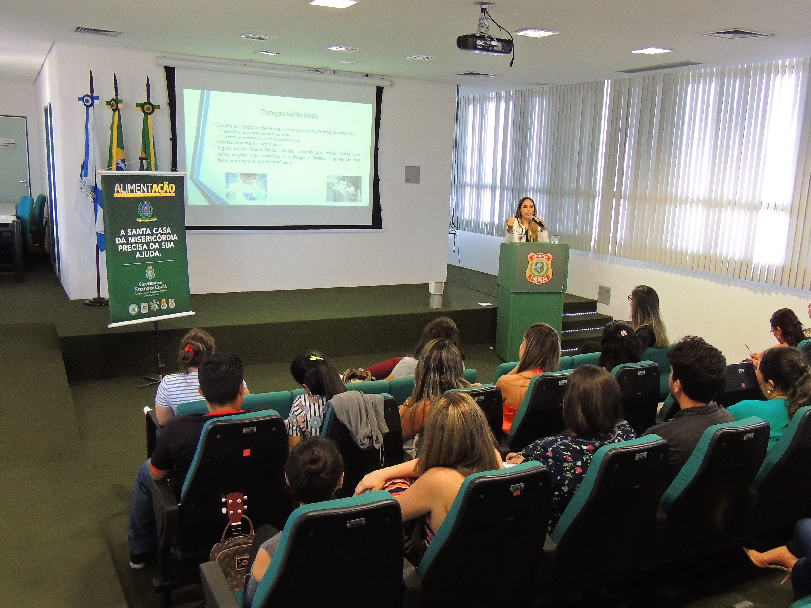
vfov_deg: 44.1
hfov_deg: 56.8
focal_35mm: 32
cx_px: 429
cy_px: 323
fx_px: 750
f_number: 3.5
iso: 800
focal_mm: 5.3
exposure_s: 1/40
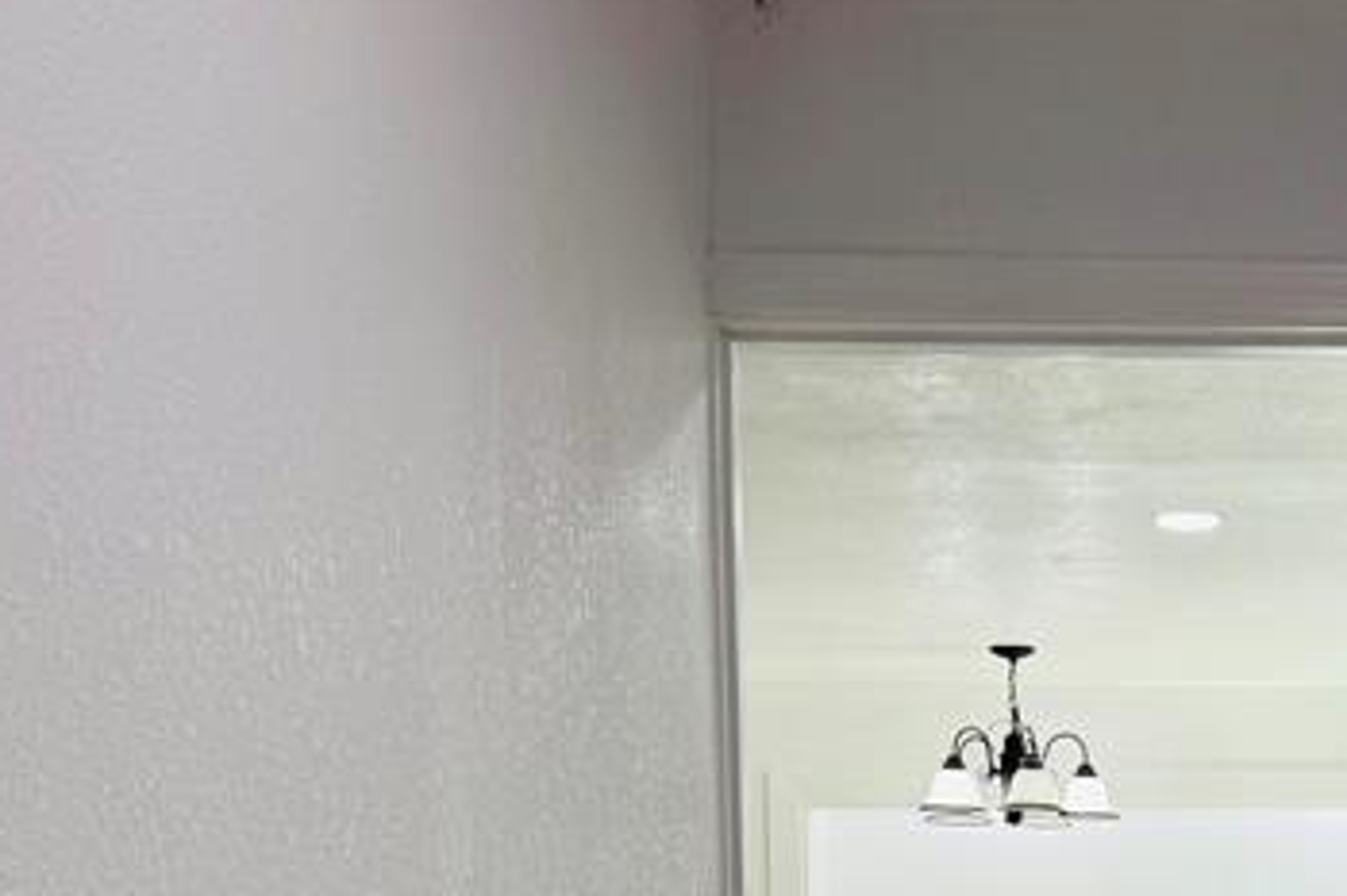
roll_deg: +0.0
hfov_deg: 26.4
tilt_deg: -3.0
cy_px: 1204
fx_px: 2730
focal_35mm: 73
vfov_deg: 17.4
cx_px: 1305
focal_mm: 6.76
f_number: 1.78
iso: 64
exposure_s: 1/120
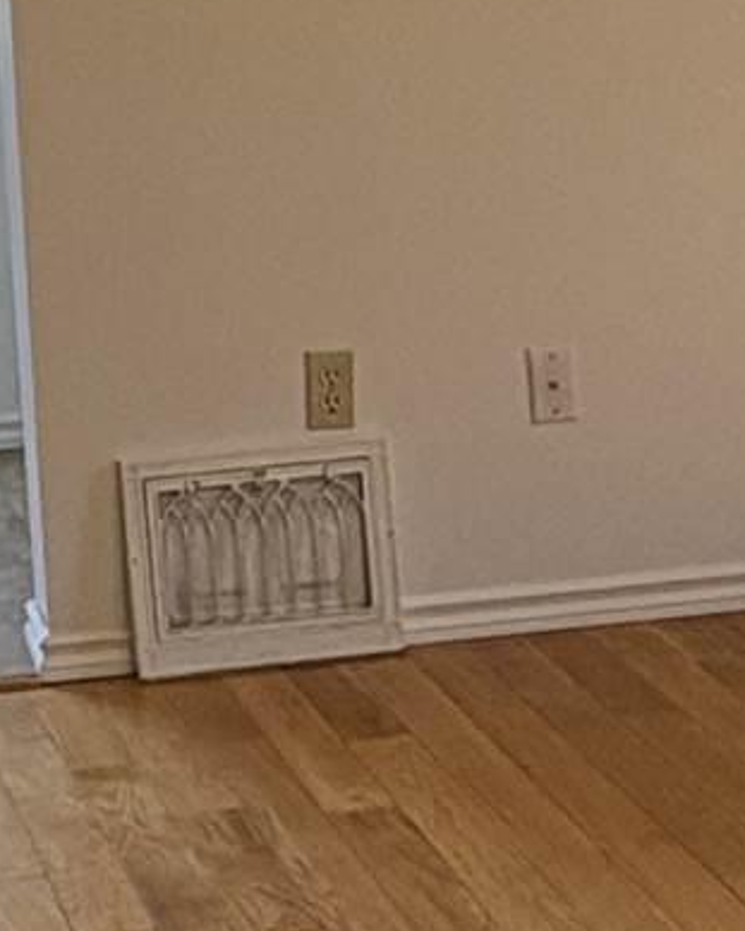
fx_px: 2978
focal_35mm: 108
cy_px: 156
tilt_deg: -6.5
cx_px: -65
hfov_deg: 14.0
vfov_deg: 17.6
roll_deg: +4.1
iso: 64
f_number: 2.2
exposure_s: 1/150
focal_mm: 2.22
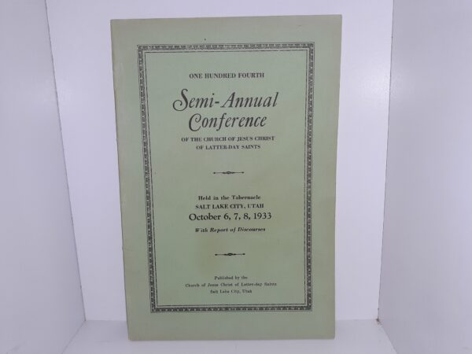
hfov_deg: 63.4
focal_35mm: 28
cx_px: 236
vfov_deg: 49.7
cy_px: 177
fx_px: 382
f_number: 1.7
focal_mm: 3.7
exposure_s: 1/216
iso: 40
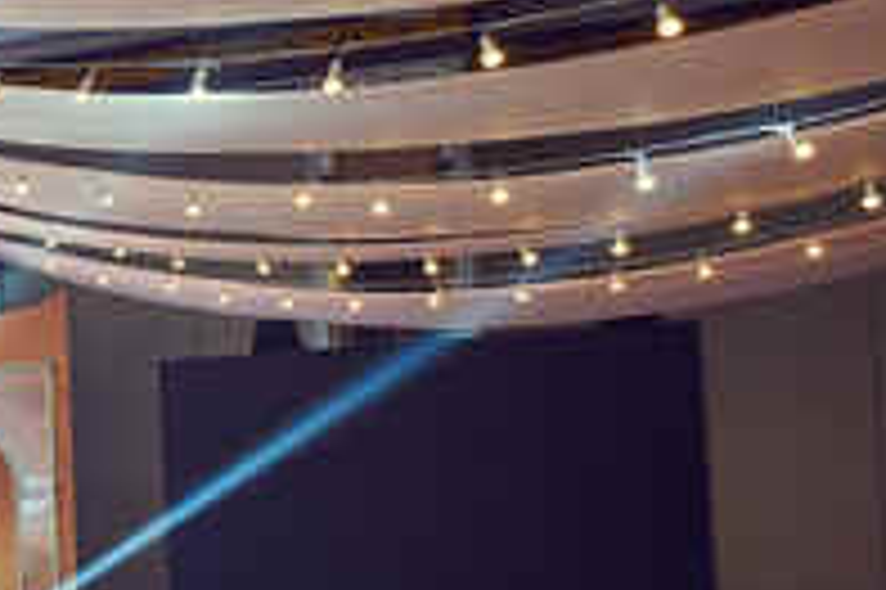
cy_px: 511
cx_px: -895
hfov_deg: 18.3
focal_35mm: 73
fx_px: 1795
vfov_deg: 18.4
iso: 250
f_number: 5
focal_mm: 18
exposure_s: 1/100
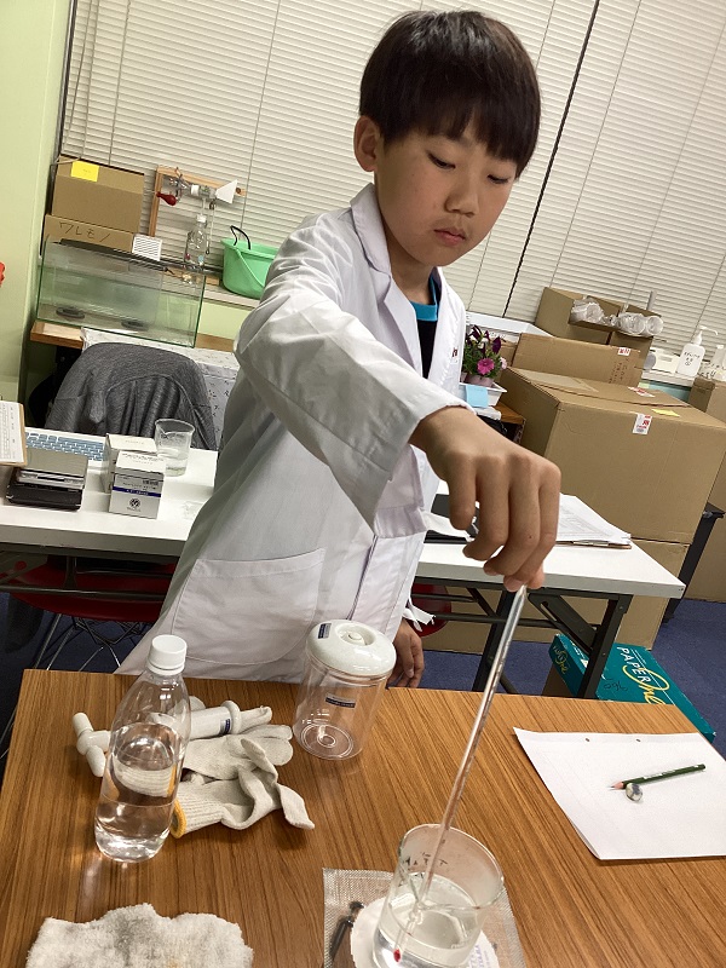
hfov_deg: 45.4
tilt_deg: -20.4
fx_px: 867
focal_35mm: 31
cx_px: 363
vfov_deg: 58.4
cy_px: 484
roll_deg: -12.8
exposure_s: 1/60
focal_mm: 3.3
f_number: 2.4
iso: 100
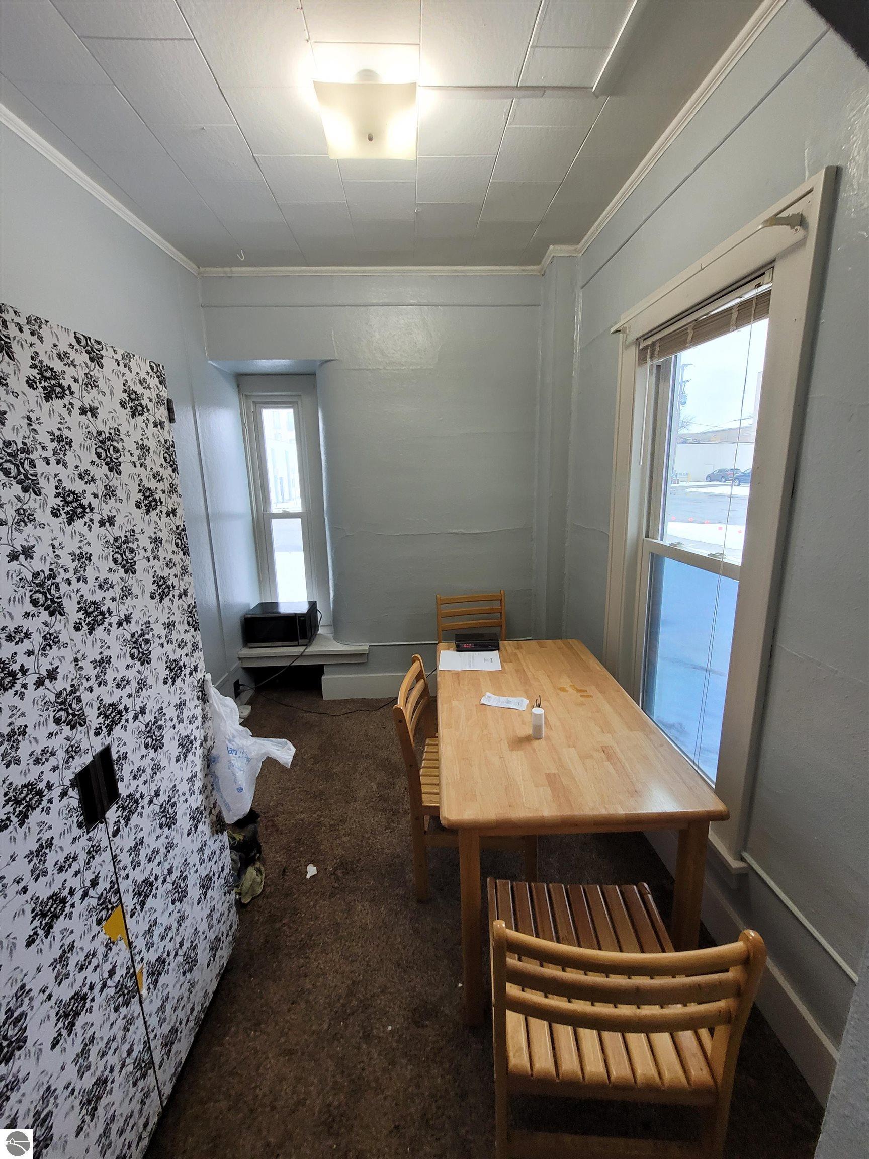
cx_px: 434
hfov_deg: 89.9
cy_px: 580
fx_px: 435
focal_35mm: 13
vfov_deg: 106.2
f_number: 2.2
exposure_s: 1/60
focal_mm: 1.74
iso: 125
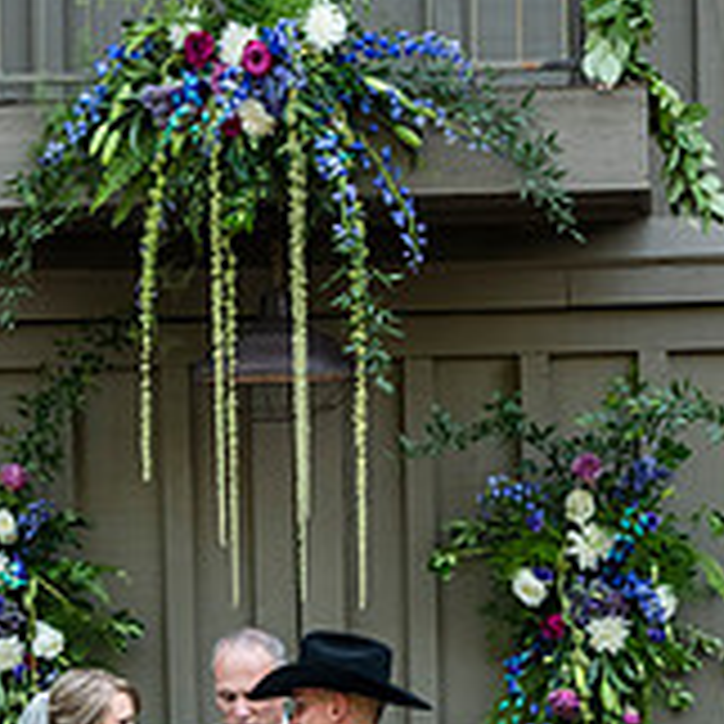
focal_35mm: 242
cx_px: 261
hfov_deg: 7.2
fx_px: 5726
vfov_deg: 7.2
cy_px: 823
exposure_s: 1/640
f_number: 3.5
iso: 800
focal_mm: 102
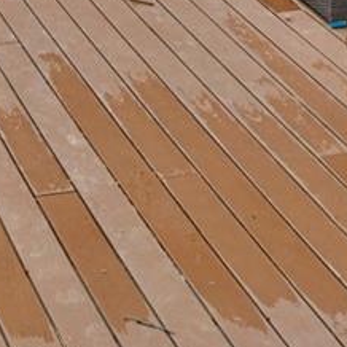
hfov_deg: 14.5
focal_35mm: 120
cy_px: -168
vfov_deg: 13.7
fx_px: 1361
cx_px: 158
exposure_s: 1/250
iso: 1600
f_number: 8
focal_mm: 30
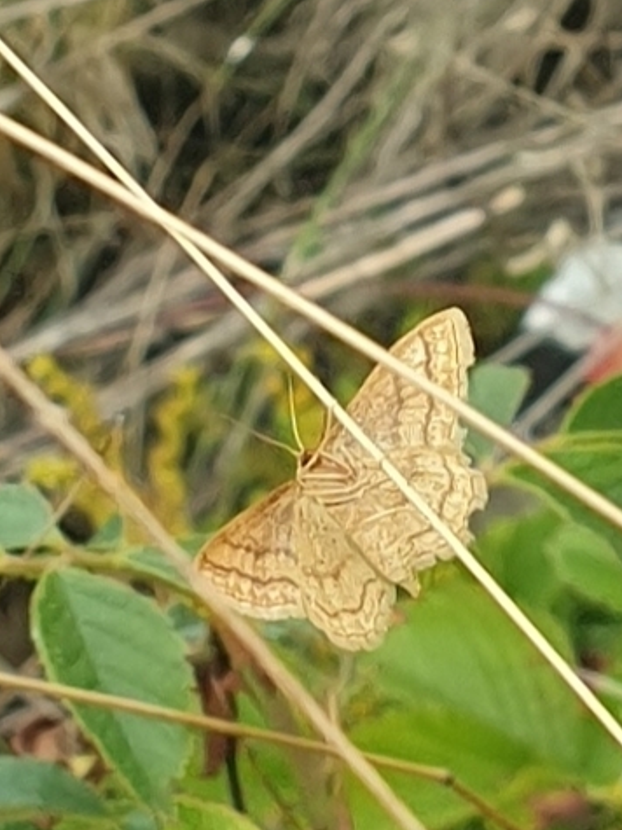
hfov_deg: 40.4
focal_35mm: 35
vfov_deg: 52.6
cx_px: 384
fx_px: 839
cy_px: 400
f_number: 2.4
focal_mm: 4.3
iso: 50
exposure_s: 1/181
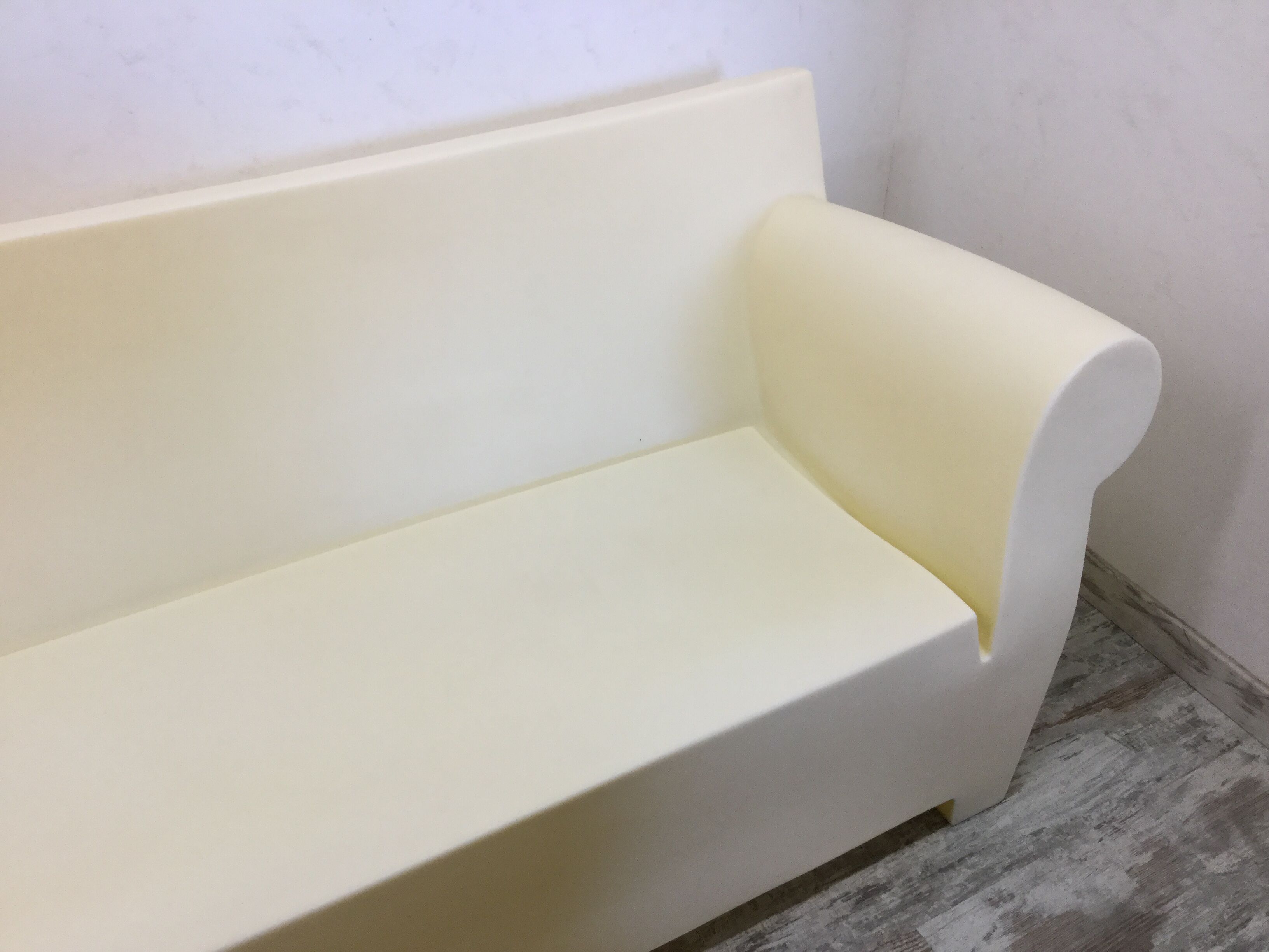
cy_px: 476
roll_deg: -0.6
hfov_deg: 58.4
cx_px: 634
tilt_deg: -37.7
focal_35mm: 31
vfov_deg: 45.4
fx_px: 1136
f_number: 2.4
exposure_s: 1/33
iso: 32
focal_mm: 3.3
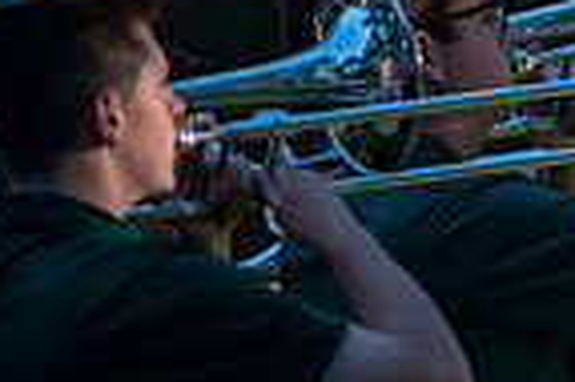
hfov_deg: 2.5
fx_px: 12939
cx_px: 1017
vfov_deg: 1.7
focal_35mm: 811
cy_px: 205
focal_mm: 200
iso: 800
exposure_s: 1/2500
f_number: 2.8
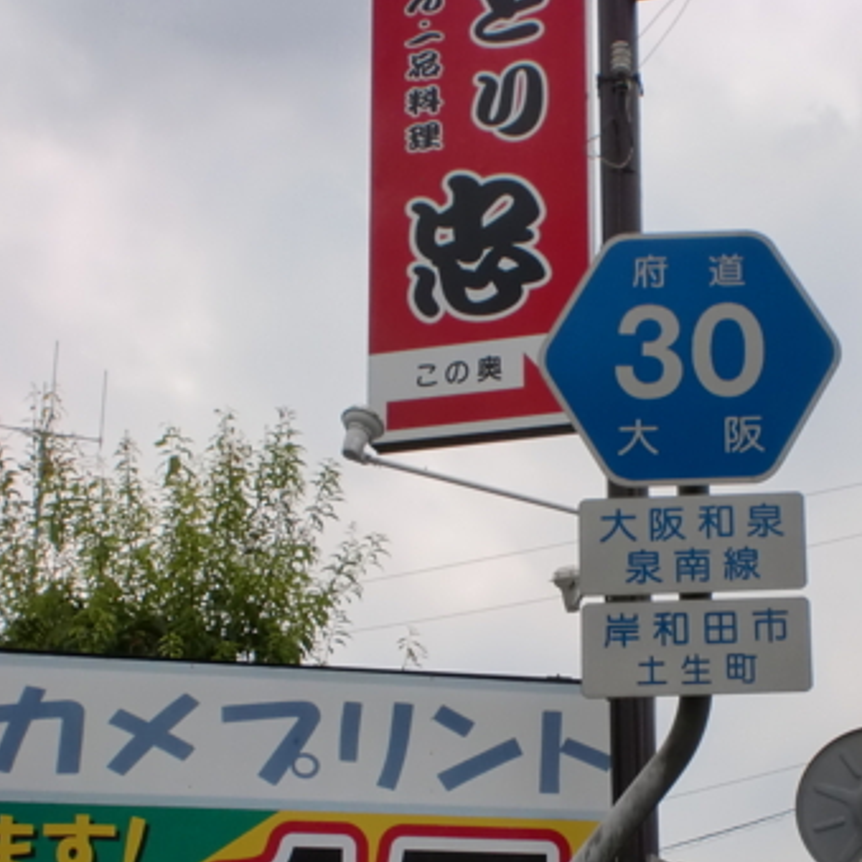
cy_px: 702
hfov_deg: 23.4
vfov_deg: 23.3
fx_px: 2057
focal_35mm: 73
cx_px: 653
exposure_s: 1/640
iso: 64
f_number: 5.6
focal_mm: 6.3
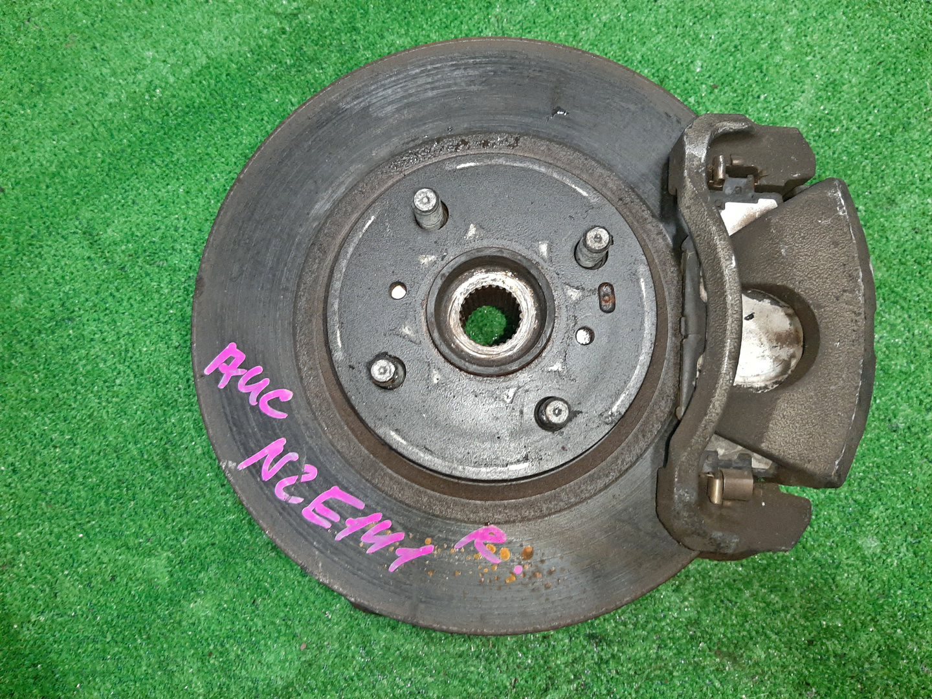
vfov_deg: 53.1
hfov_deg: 67.3
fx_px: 700
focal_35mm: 26
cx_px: 466
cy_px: 350
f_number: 1.7
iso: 246
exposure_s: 1/50
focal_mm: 3.93
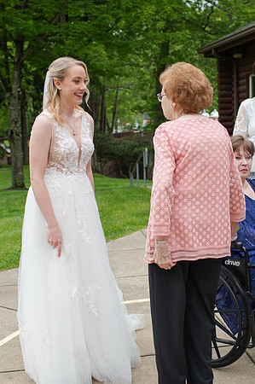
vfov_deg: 37.8
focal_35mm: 53
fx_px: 560
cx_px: 157
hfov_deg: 25.6
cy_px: 192
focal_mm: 35
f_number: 3.5
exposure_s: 1/1000
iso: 100
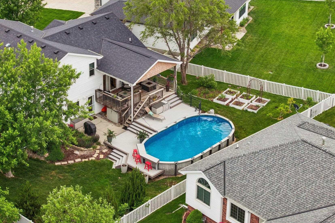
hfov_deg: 22.6
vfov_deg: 15.2
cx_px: 130
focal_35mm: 90
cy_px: 92
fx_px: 837
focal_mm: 19.4
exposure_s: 1/40
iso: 120
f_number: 2.8
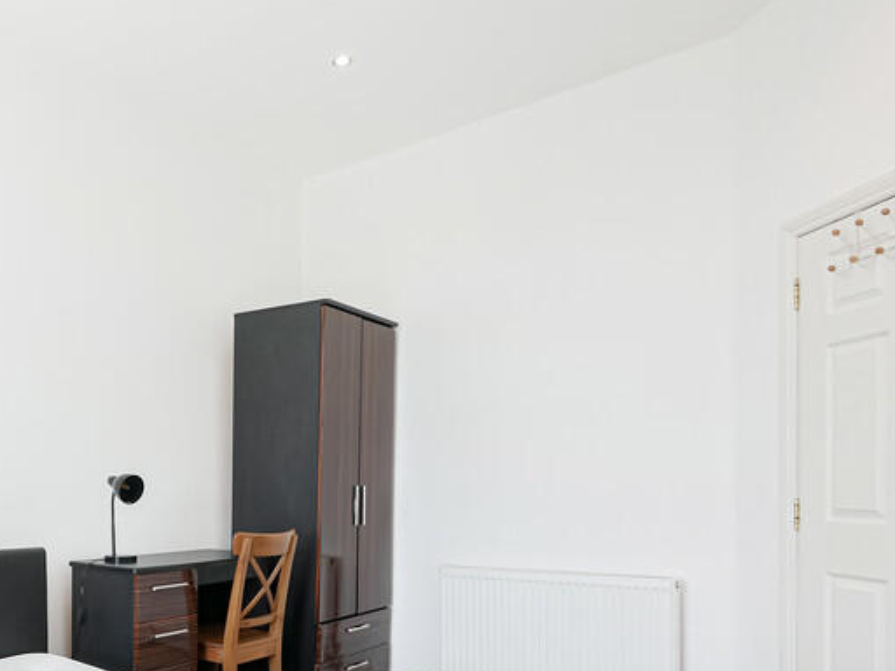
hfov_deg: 57.2
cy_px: 496
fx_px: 724
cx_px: 142
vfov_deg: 48.0
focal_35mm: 28
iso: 200
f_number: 4
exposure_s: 1/80
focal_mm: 7
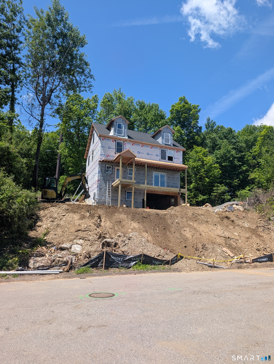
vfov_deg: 71.5
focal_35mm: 24
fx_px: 253
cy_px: 182
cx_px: 137
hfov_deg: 56.9
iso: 20
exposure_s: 1/798
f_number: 1.68
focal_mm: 6.9
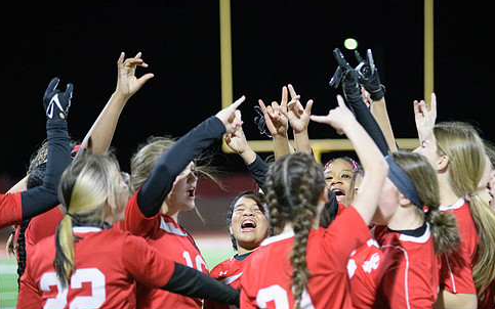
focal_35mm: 159
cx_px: 261
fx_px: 2145
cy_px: 140
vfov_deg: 8.3
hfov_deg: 13.2
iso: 11400
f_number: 2.8
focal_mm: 130
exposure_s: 1/640
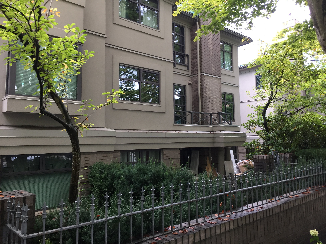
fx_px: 273
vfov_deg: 48.2
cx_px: 163
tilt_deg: +8.3
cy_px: 122
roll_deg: +1.8
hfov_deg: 61.7
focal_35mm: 29
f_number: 2.2
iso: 50
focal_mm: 4.15
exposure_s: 1/120
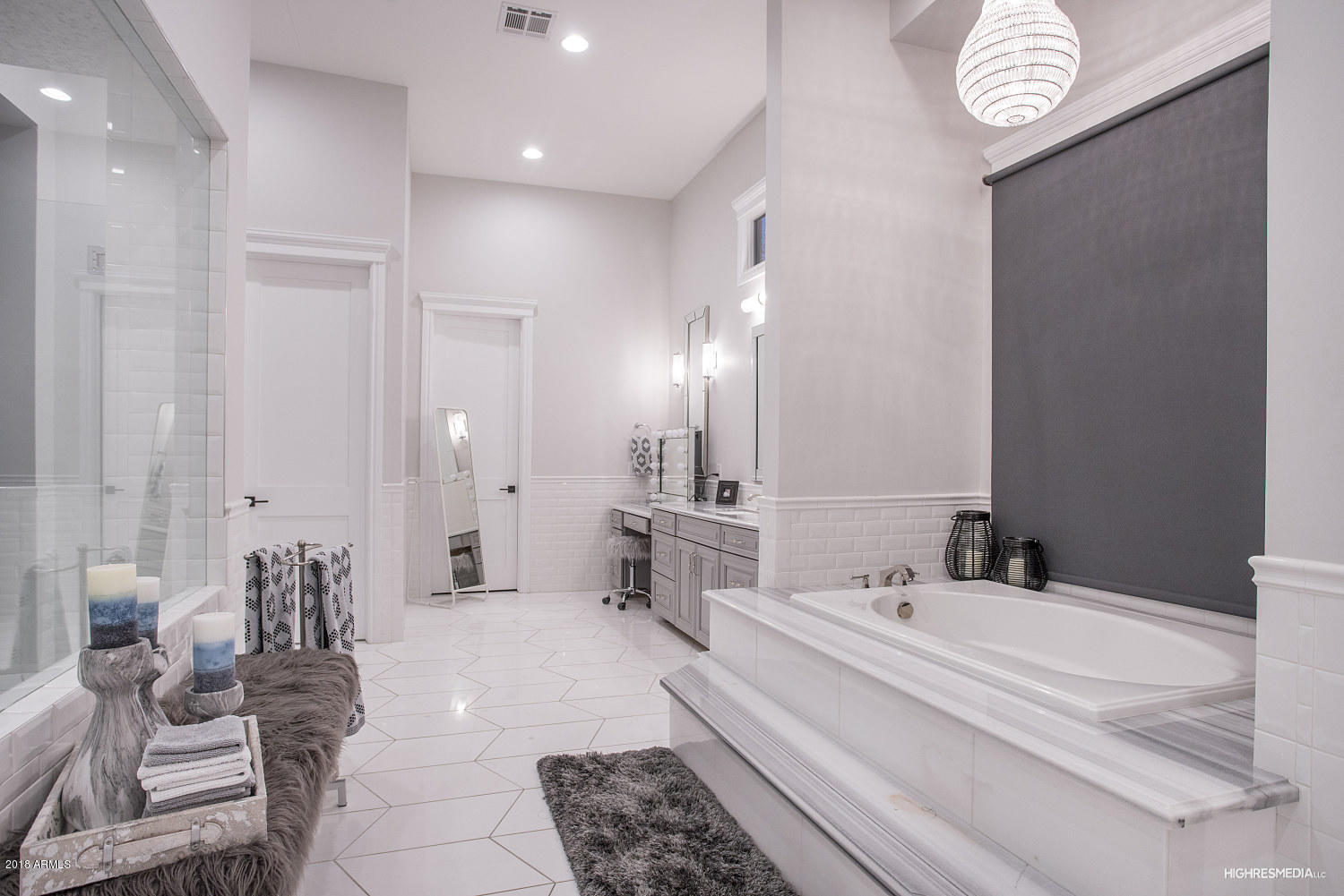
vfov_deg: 62.0
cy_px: 448
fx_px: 747
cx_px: 672
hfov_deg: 84.0
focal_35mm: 20
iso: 800
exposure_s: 1/13
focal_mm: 20
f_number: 8
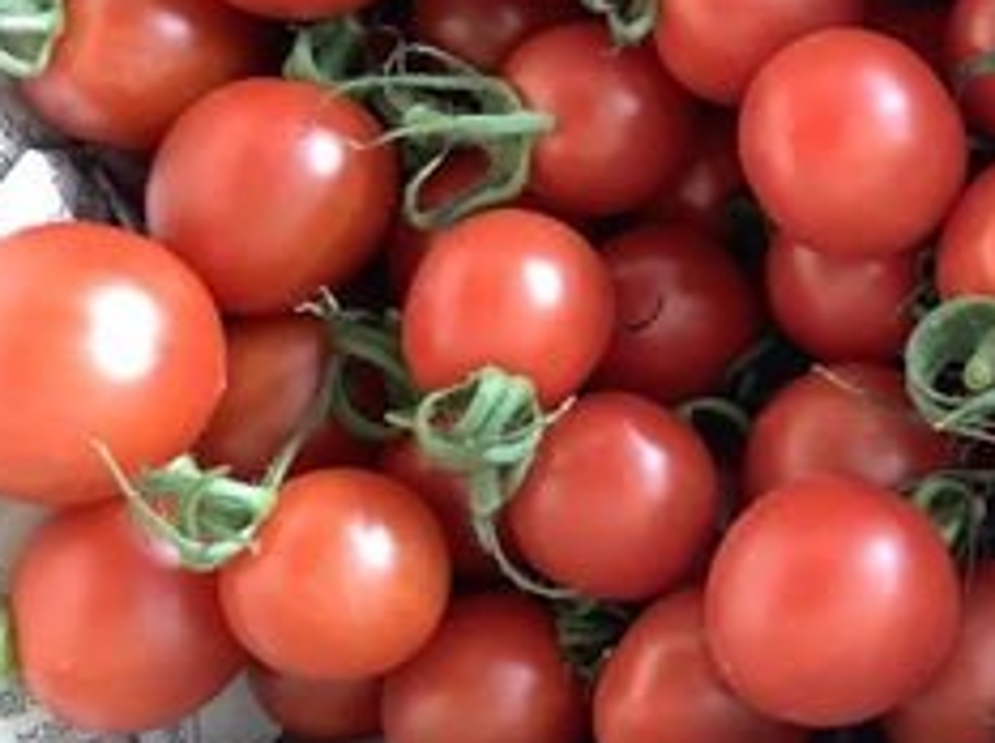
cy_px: 64
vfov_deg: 22.3
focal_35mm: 64
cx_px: 999
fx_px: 1837
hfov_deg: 28.4
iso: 250
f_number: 2.4
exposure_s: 1/60
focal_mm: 3.3
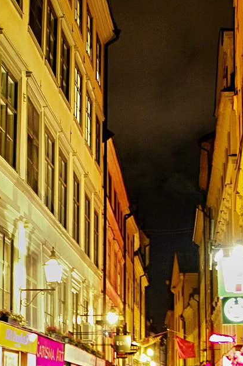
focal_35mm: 77
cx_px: 80
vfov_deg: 25.9
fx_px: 781
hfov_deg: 17.6
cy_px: 294
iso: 100
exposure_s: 1.5
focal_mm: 20
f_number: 4
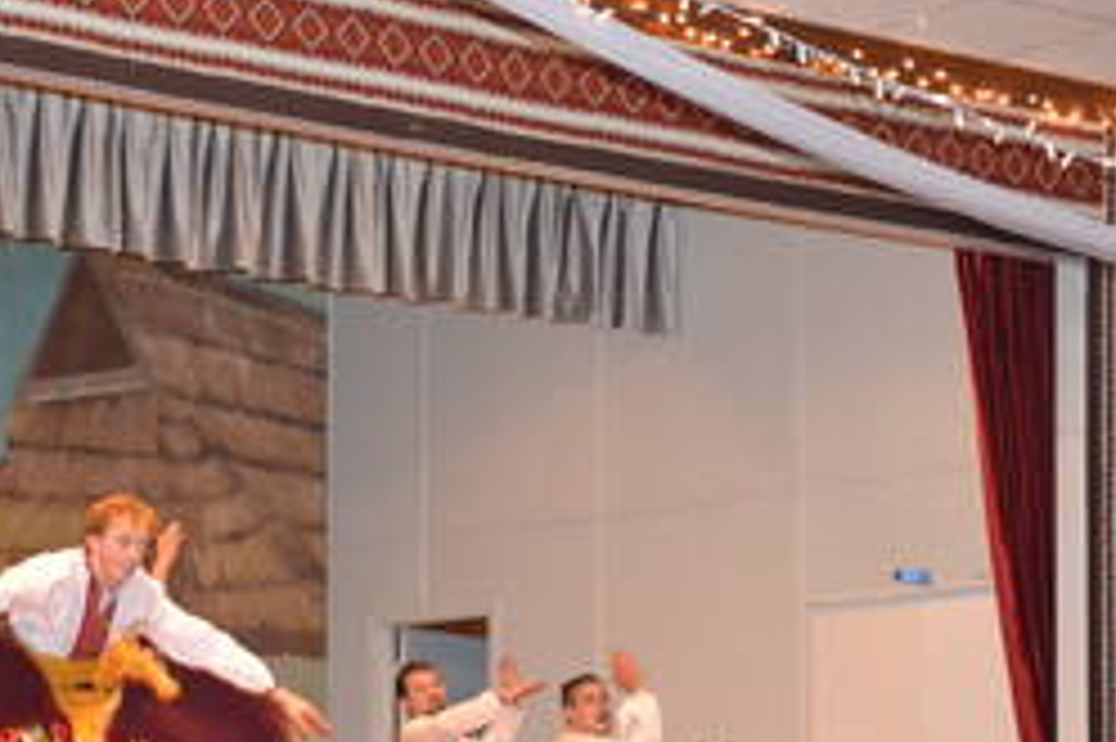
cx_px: 346
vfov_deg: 11.2
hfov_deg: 16.9
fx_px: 3748
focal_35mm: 121
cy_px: 681
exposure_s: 1/60
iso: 3200
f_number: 4.5
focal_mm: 40
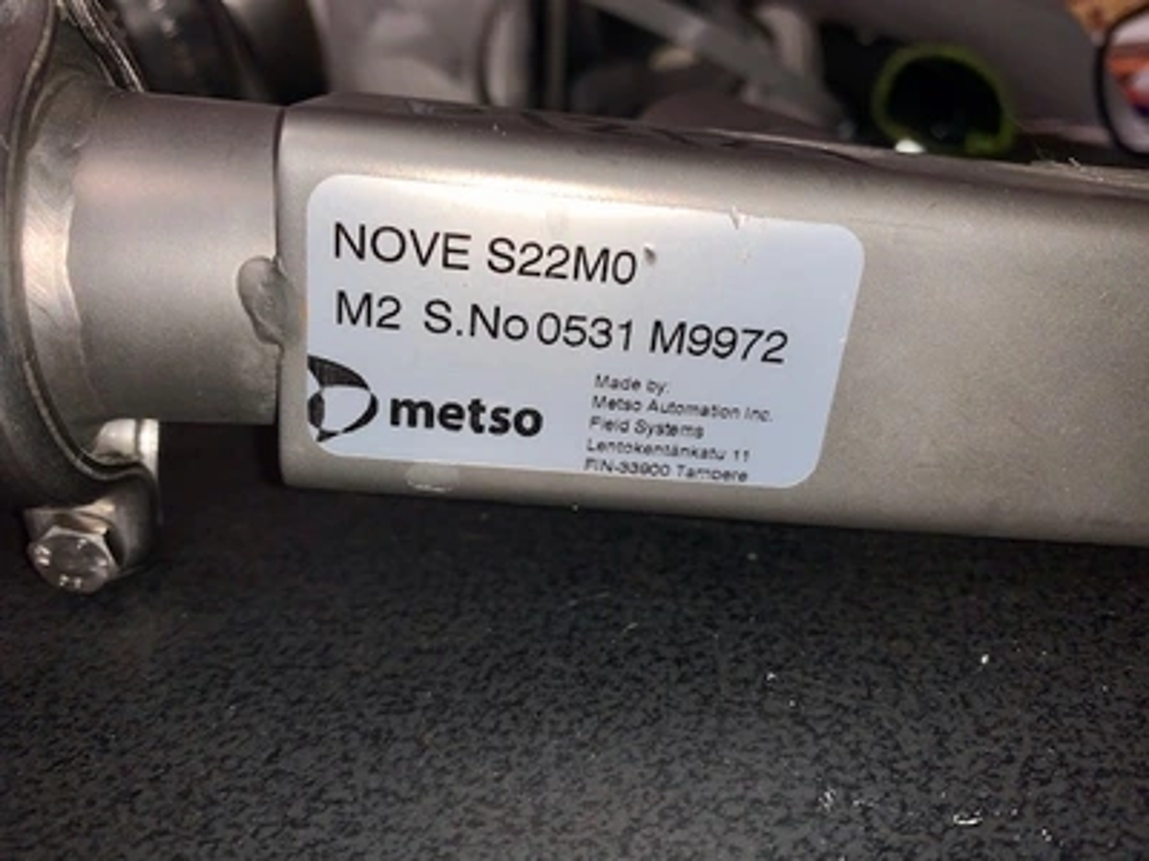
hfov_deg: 67.3
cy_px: 430
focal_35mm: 26
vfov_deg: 53.1
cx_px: 574
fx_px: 863
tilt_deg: -22.3
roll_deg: +2.9
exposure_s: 1/64
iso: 25
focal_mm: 4.25
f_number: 1.8
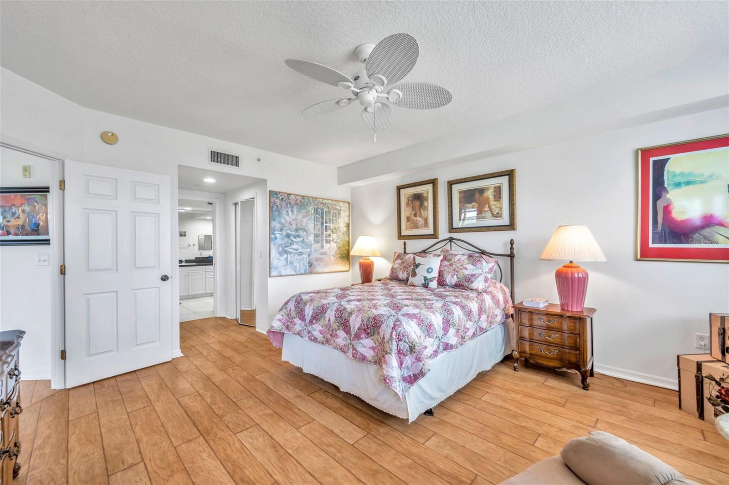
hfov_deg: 104.3
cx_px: 364
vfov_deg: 81.2
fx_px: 283
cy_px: 242
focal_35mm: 14
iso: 80
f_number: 9
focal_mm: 14
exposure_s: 1/1.25
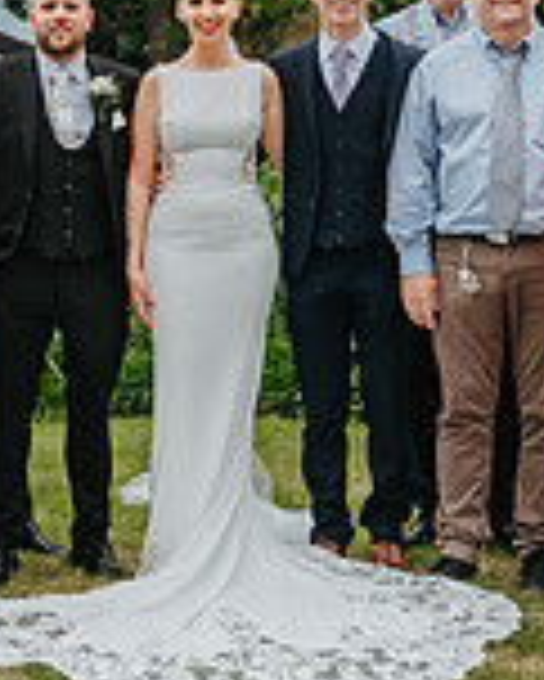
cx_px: 24
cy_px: 144
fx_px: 1910
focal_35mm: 95
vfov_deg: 20.0
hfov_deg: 15.9
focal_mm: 24
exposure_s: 1/640
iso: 200
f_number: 2.8
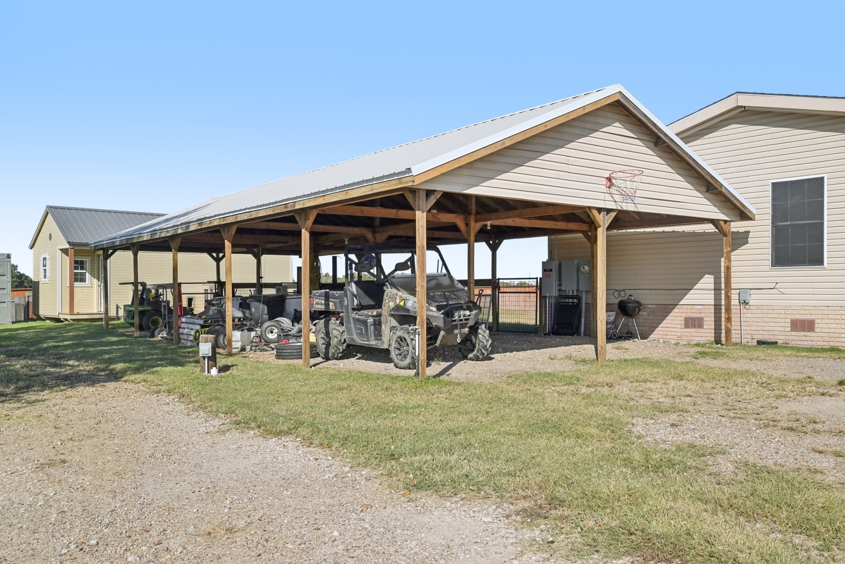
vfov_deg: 43.6
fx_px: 704
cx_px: 422
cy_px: 282
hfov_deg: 61.9
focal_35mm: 30
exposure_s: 1/1600
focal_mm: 30
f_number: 8
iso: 400
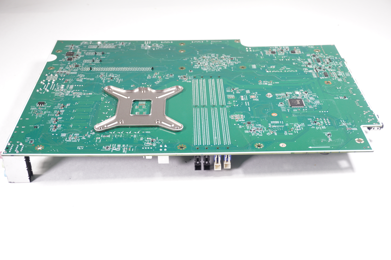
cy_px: 130
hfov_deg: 43.6
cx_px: 196
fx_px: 488
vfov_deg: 29.8
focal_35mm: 45
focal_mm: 30
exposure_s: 1/160
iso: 640
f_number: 5
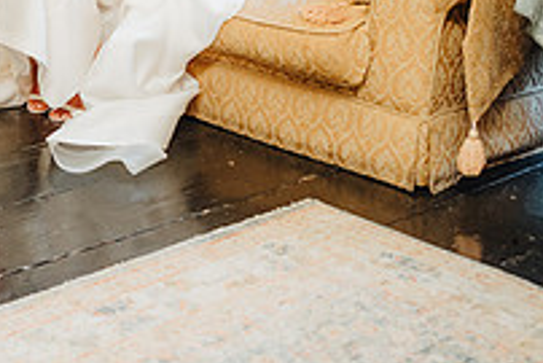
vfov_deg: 18.3
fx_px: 1041
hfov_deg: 26.0
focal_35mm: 69
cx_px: -116
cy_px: -117
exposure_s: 1/200
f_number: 2
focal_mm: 24
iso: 640
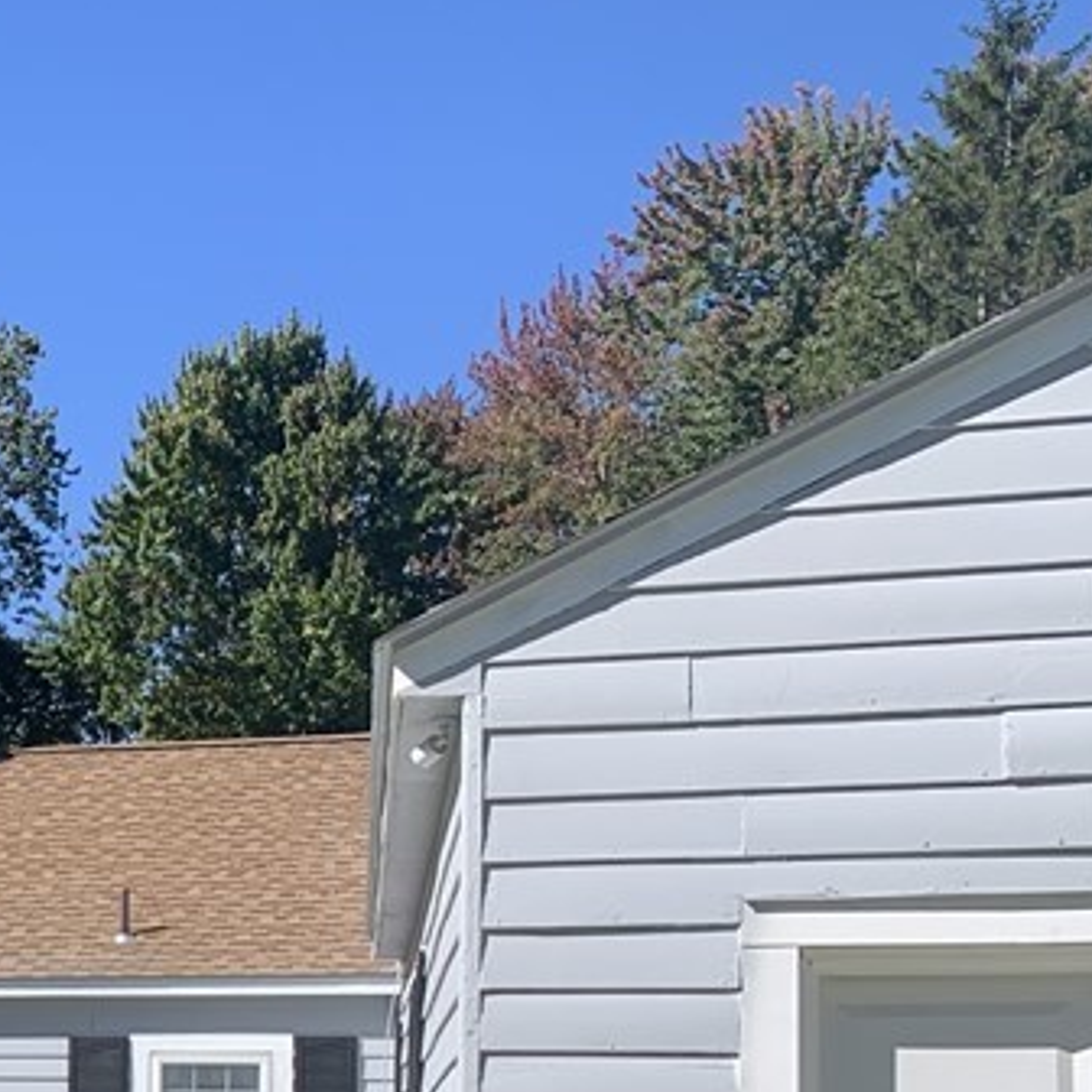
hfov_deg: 21.1
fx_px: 2498
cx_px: -514
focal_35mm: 70
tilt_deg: +0.0
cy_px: 1154
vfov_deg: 23.4
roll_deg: -0.6
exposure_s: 1/1953
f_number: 1.8
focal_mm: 4.25
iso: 25
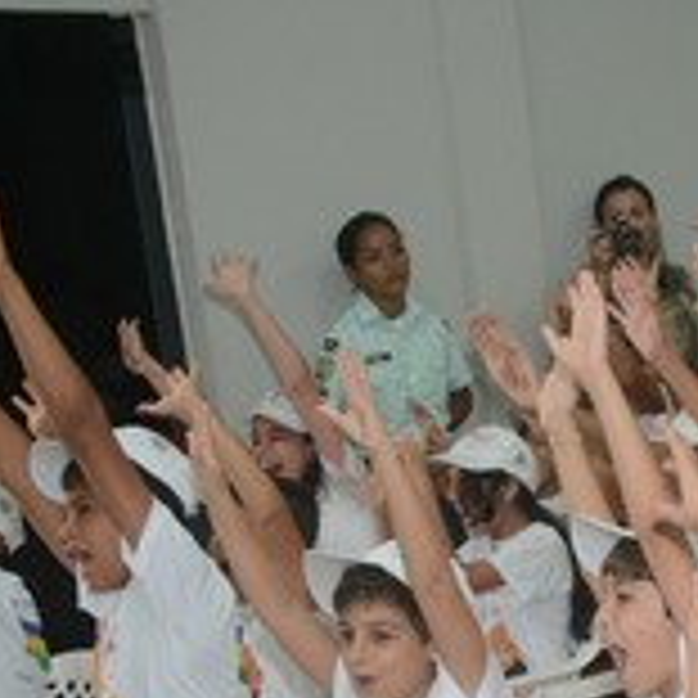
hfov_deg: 17.9
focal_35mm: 89
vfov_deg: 19.2
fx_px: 2030
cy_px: 630
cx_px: 968
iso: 1600
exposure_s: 1/125
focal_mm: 24
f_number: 3.8
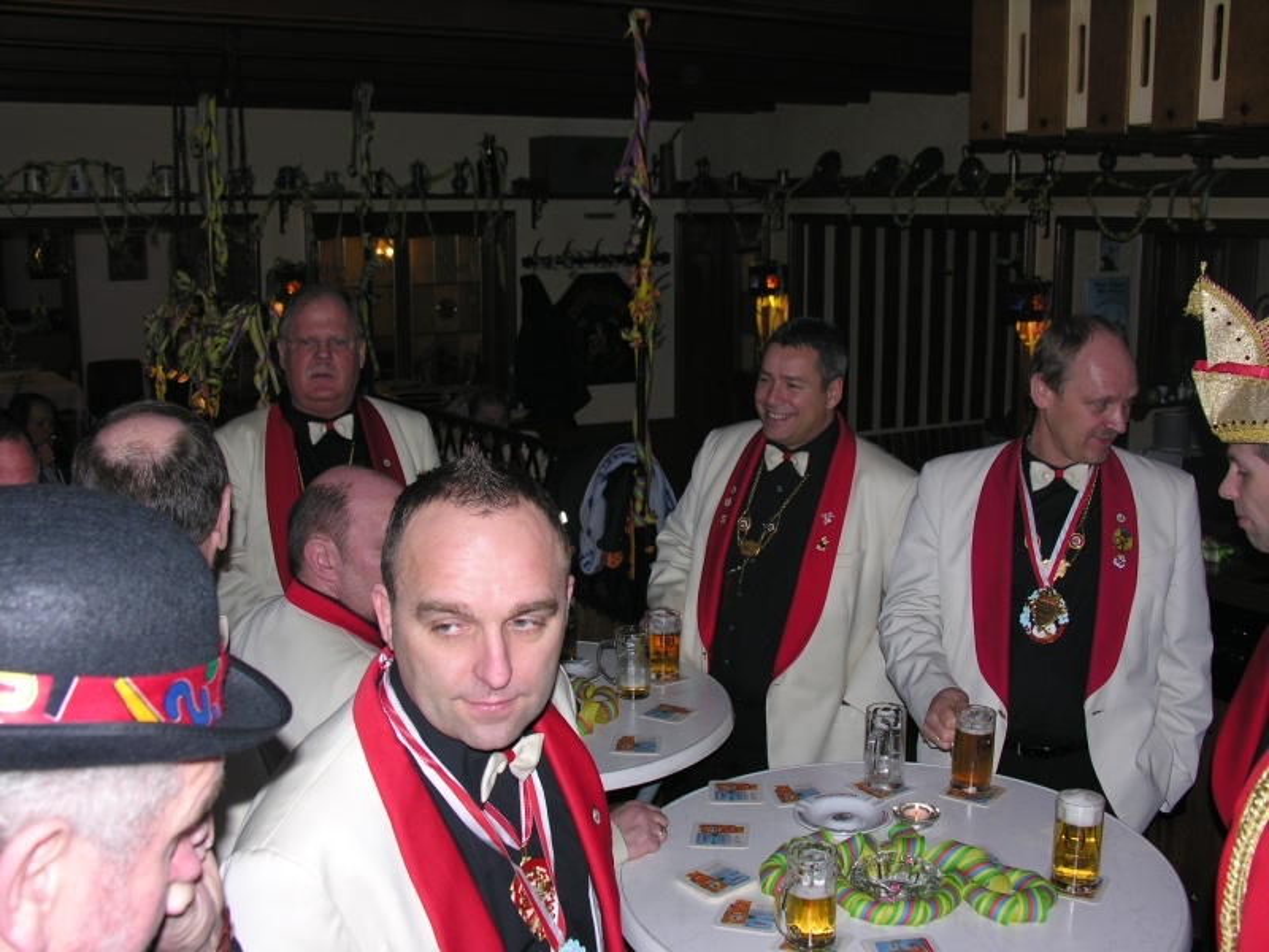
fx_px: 1356
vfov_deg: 38.7
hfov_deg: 50.1
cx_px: 634
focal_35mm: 37
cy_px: 476
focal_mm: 9.5
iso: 50
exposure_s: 1/60.1
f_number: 2.8
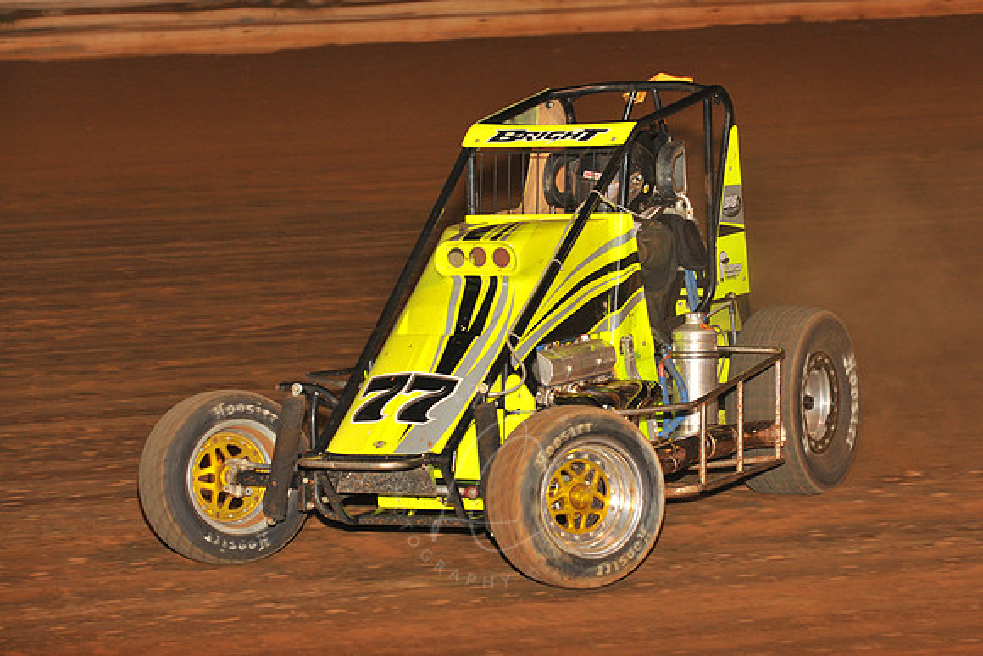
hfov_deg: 15.2
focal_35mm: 135
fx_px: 3687
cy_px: 328
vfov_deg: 10.2
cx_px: 492
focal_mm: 135
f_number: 6.3
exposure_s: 1/320
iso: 1000
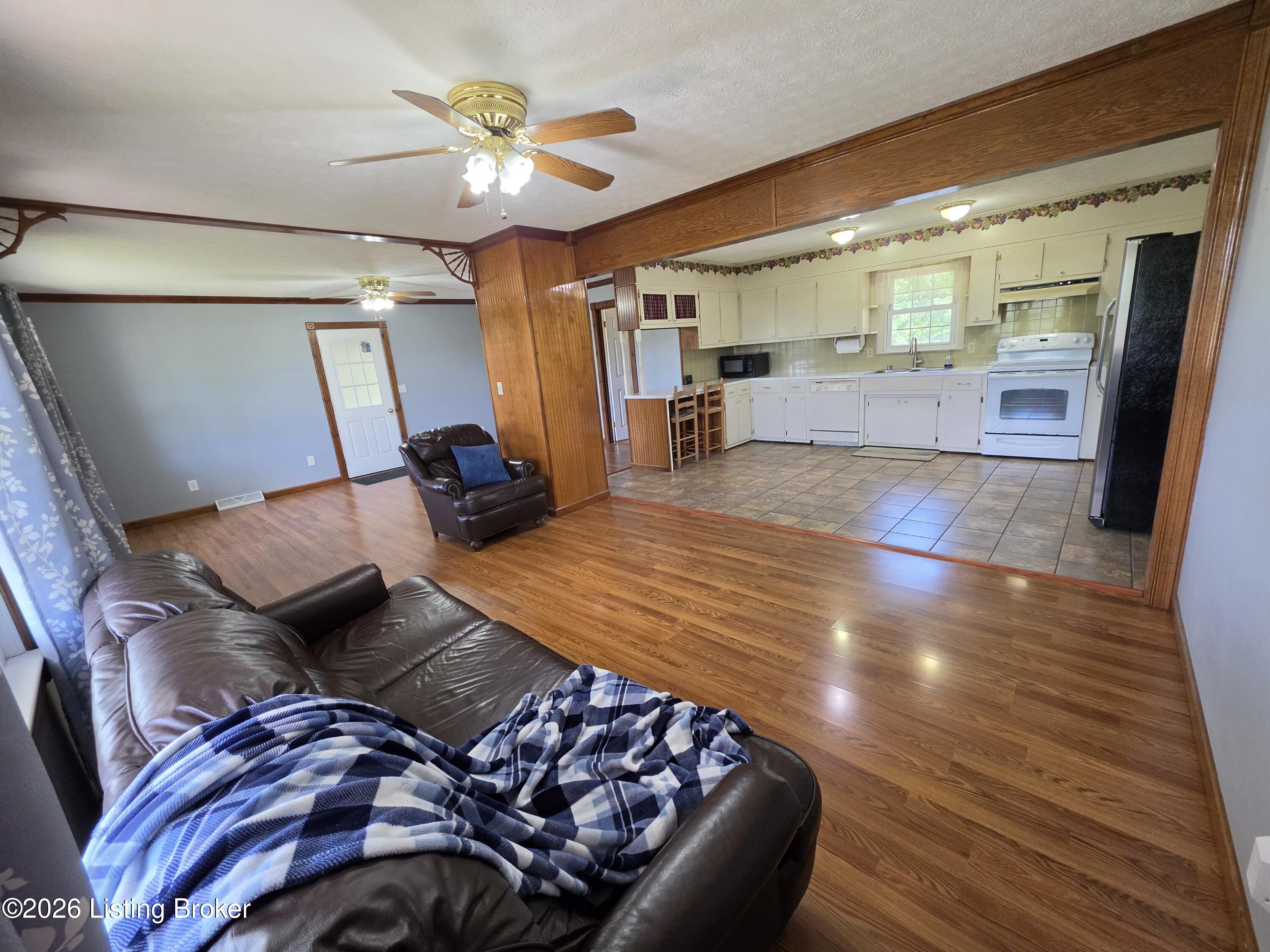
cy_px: 476
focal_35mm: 13
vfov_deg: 89.9
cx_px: 635
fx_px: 477
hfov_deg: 106.2
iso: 250
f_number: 1.9
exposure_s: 1/120
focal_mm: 2.2
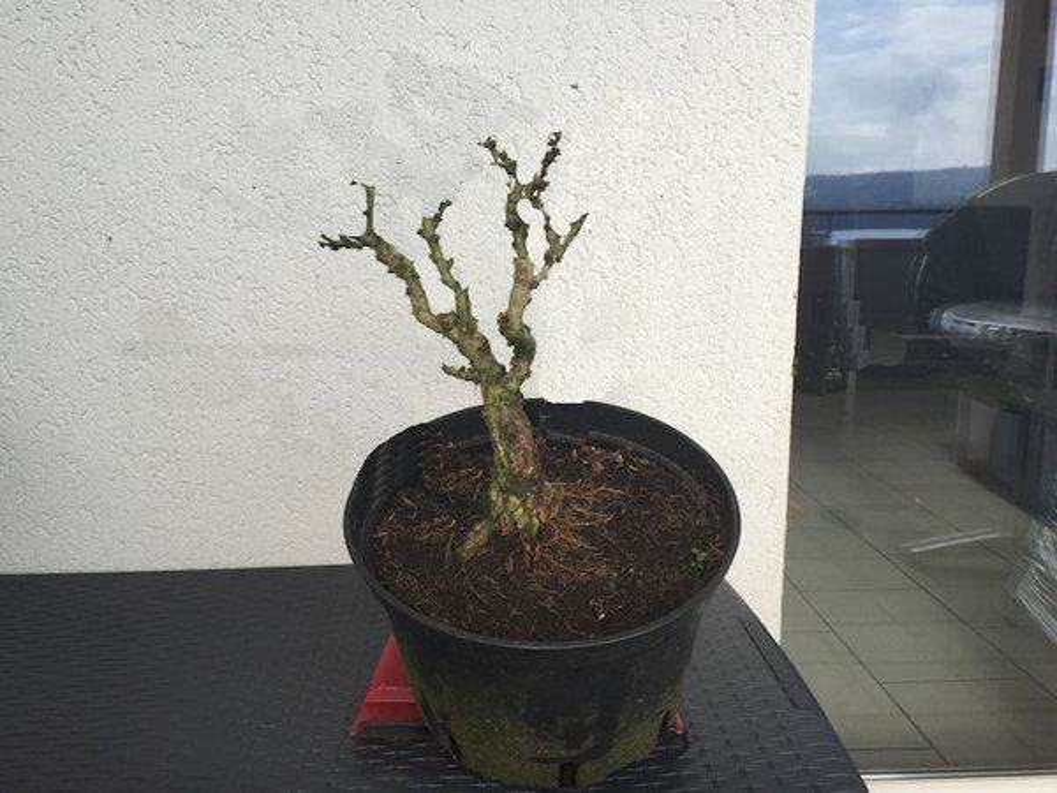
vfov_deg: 48.2
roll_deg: +0.6
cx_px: 528
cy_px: 396
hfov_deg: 61.7
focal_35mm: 29
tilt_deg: -10.7
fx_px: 886
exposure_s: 1/706
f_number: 2.2
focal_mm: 4.15
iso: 32
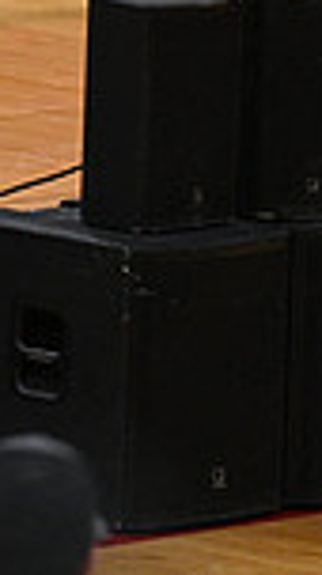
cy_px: -149
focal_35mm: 801
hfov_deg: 1.5
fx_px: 12213
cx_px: -705
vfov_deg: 2.7
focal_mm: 200
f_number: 3.5
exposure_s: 1/400
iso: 4000
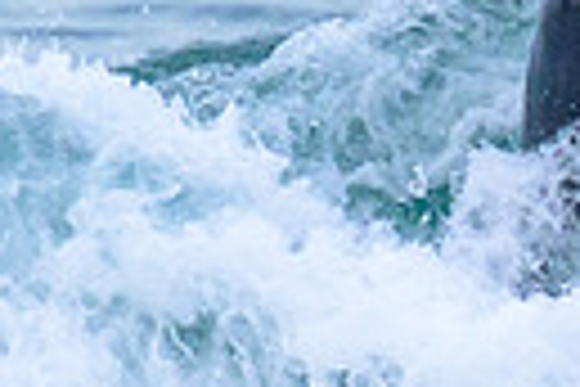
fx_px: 79792
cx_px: 980
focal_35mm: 4953
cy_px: 228
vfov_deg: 0.3
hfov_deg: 0.4
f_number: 11
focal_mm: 800
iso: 1800
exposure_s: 1/2000
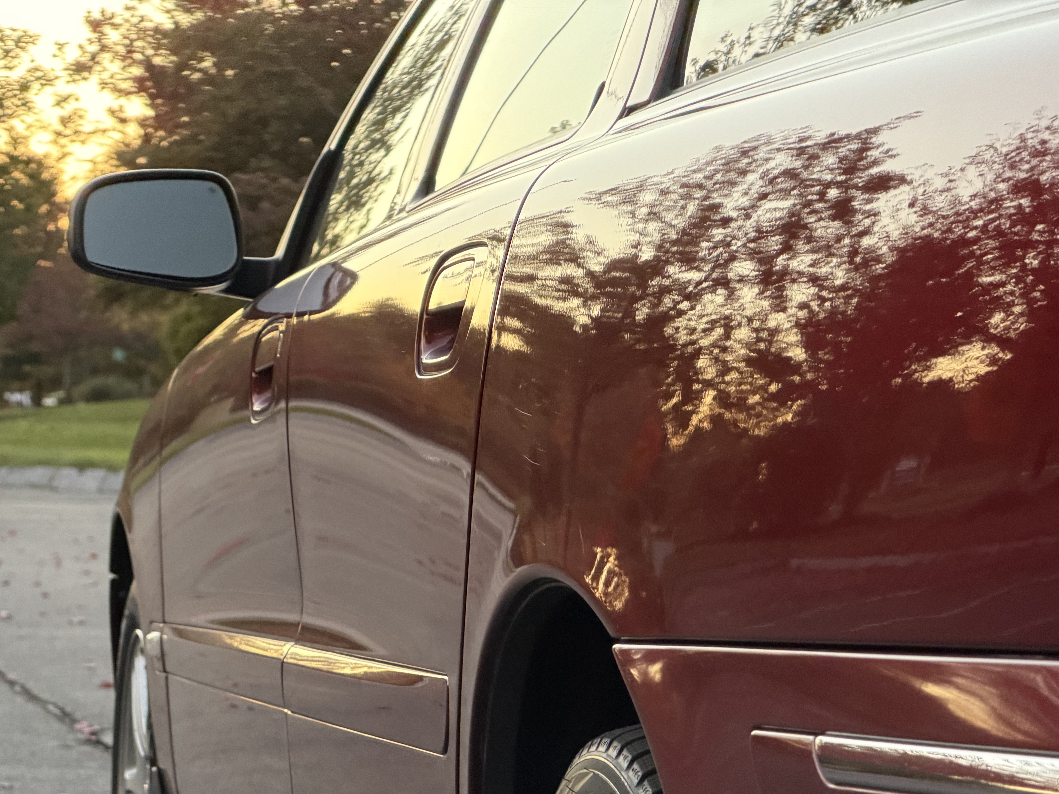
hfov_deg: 15.2
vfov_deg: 11.4
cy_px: 516
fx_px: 3977
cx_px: 593
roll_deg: -0.5
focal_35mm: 130
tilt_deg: -2.0
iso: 640
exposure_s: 1/77
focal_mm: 16.89
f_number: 2.8
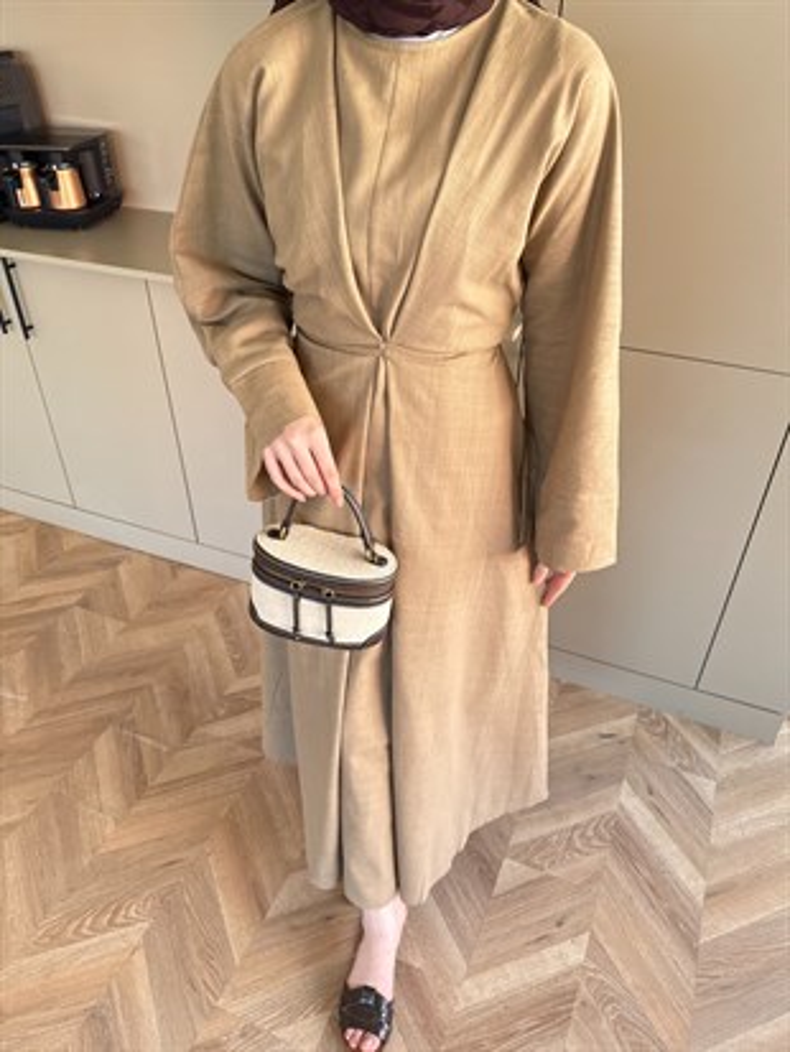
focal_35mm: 24
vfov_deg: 71.6
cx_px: 395
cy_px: 526
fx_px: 730
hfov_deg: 56.8
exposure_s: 1/121
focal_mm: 6.76
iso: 160
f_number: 1.78
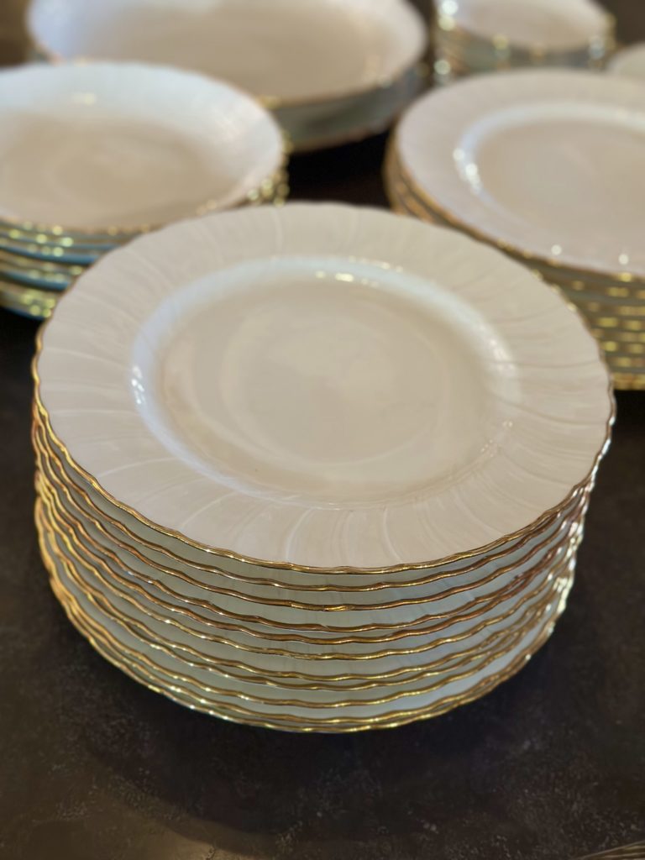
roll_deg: -5.8
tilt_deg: -39.6
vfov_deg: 39.7
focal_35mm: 48
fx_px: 1193
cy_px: 430
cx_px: 322
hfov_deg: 30.3
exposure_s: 1/33
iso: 400
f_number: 1.78
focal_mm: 6.86
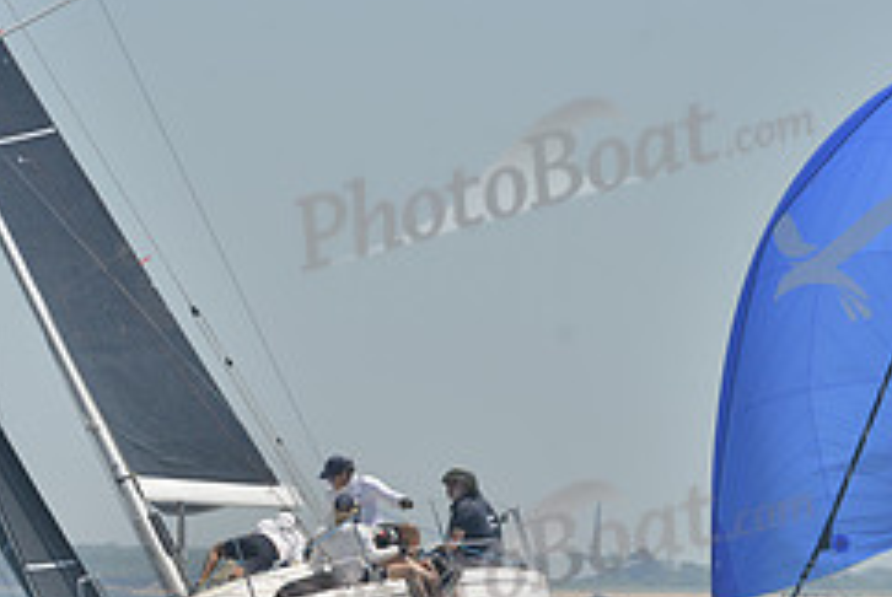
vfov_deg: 2.6
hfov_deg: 3.9
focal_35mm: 527
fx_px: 13073
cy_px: 418
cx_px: 107
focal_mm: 220
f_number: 8
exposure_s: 1/1000
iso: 280
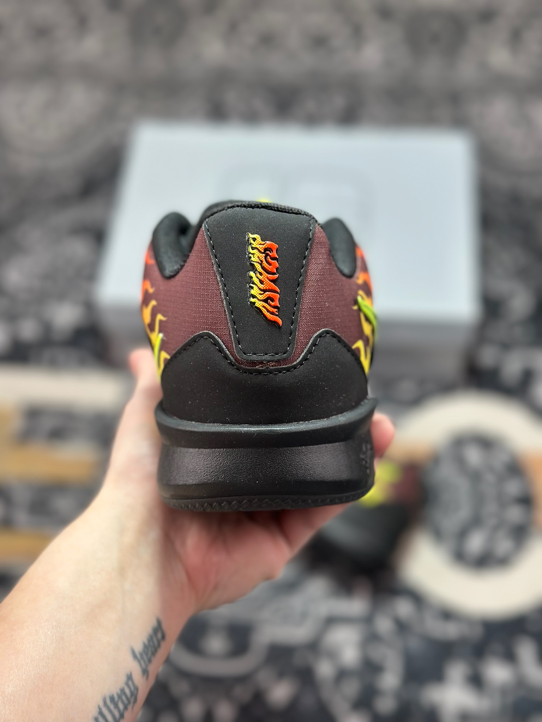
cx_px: 271
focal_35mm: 48
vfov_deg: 39.7
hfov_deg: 30.3
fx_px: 1002
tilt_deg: -55.8
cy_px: 361
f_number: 1.78
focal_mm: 6.86
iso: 80
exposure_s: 1/446
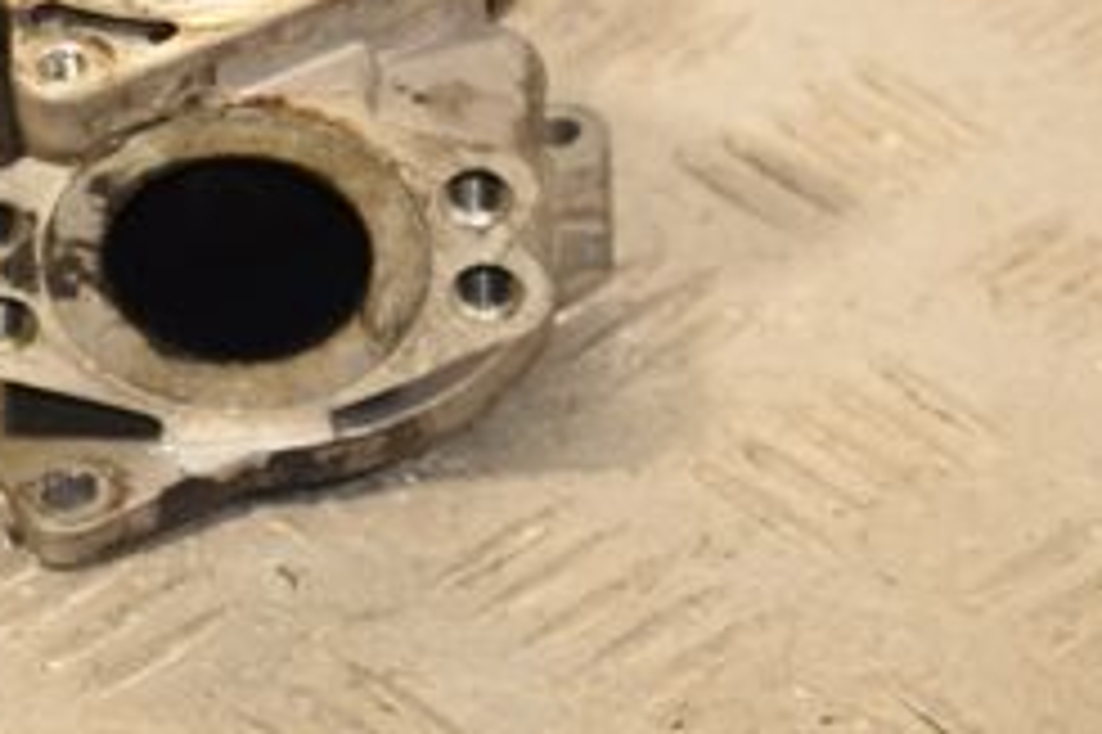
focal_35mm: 274
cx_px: 148
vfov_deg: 5.0
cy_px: 0
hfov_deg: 7.5
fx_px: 8382
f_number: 7.1
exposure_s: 1/200
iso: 800
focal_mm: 70
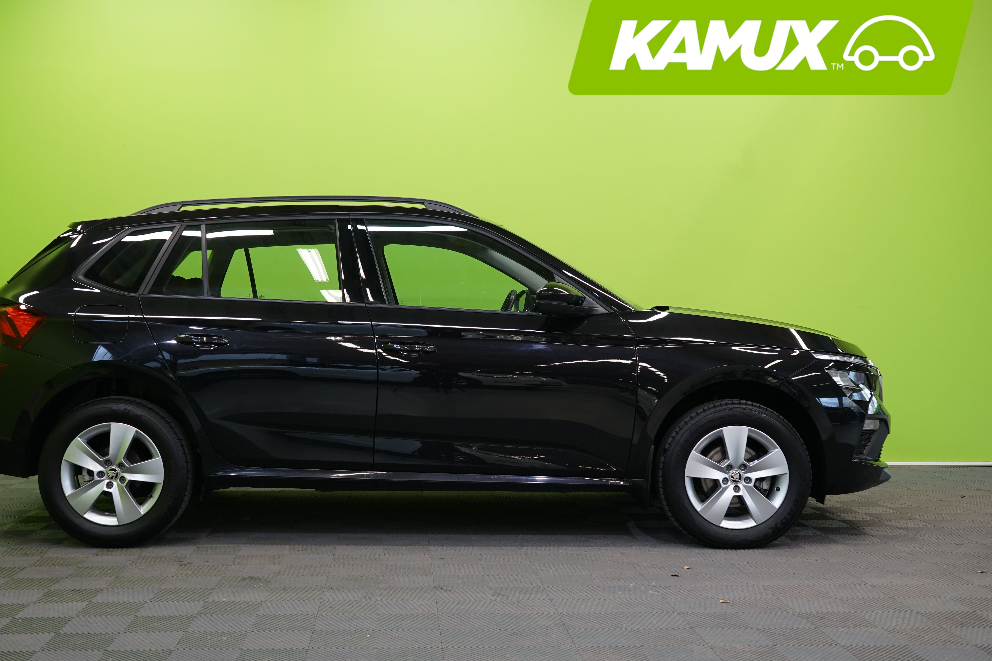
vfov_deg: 31.9
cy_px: 344
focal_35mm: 42
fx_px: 1157
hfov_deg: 46.3
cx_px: 424
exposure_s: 1/30
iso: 640
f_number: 6.3
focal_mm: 36
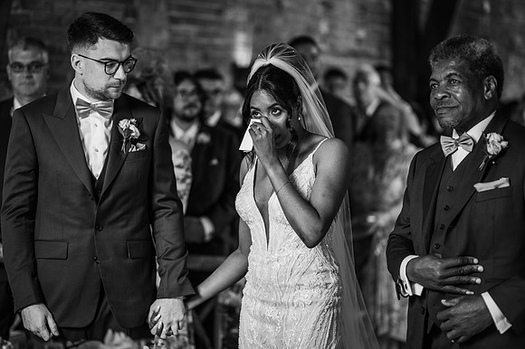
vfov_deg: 16.1
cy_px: 174
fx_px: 1239
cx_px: 262
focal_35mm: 85
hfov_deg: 23.9
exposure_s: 1/200
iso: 450
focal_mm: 85
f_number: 1.8
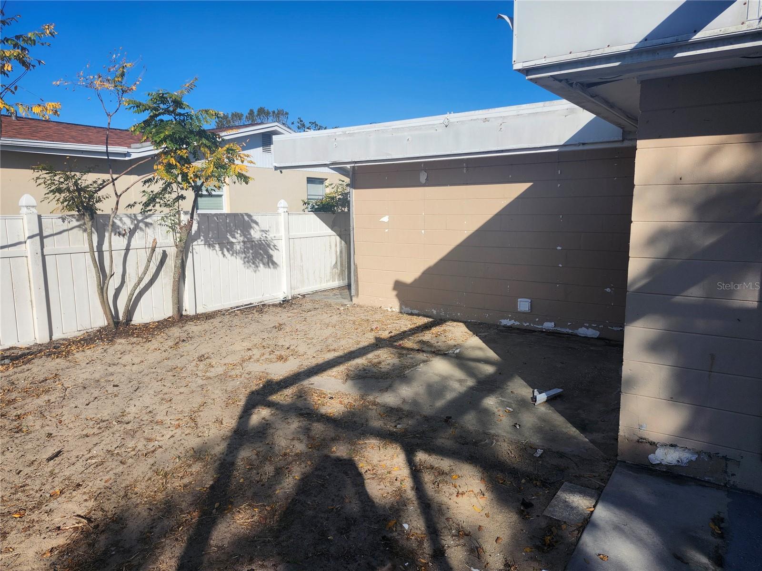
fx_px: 506
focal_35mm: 23
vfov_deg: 58.9
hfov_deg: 73.9
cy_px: 286
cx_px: 381
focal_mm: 5.54
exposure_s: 1/2128
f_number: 1.8
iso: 25
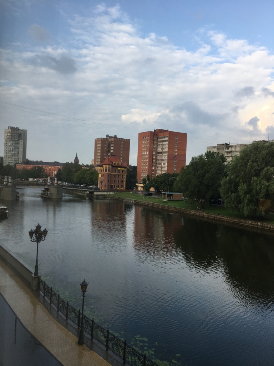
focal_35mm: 29
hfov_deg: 48.2
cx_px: 137
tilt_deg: -0.6
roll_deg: -3.9
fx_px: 306
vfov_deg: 61.7
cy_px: 183
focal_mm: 4.15
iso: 25
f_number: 2.2
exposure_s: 1/403
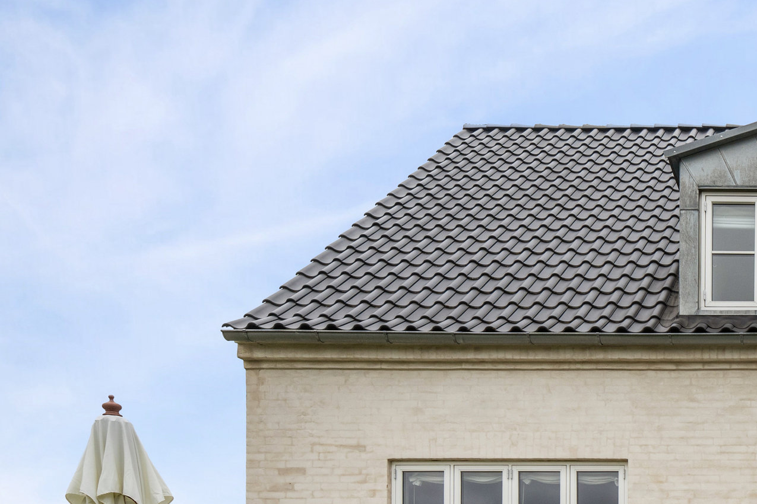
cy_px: 476
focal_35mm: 40
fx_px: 841
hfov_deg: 37.9
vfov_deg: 31.4
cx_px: 881
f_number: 8
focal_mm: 17
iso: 160
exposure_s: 1/200
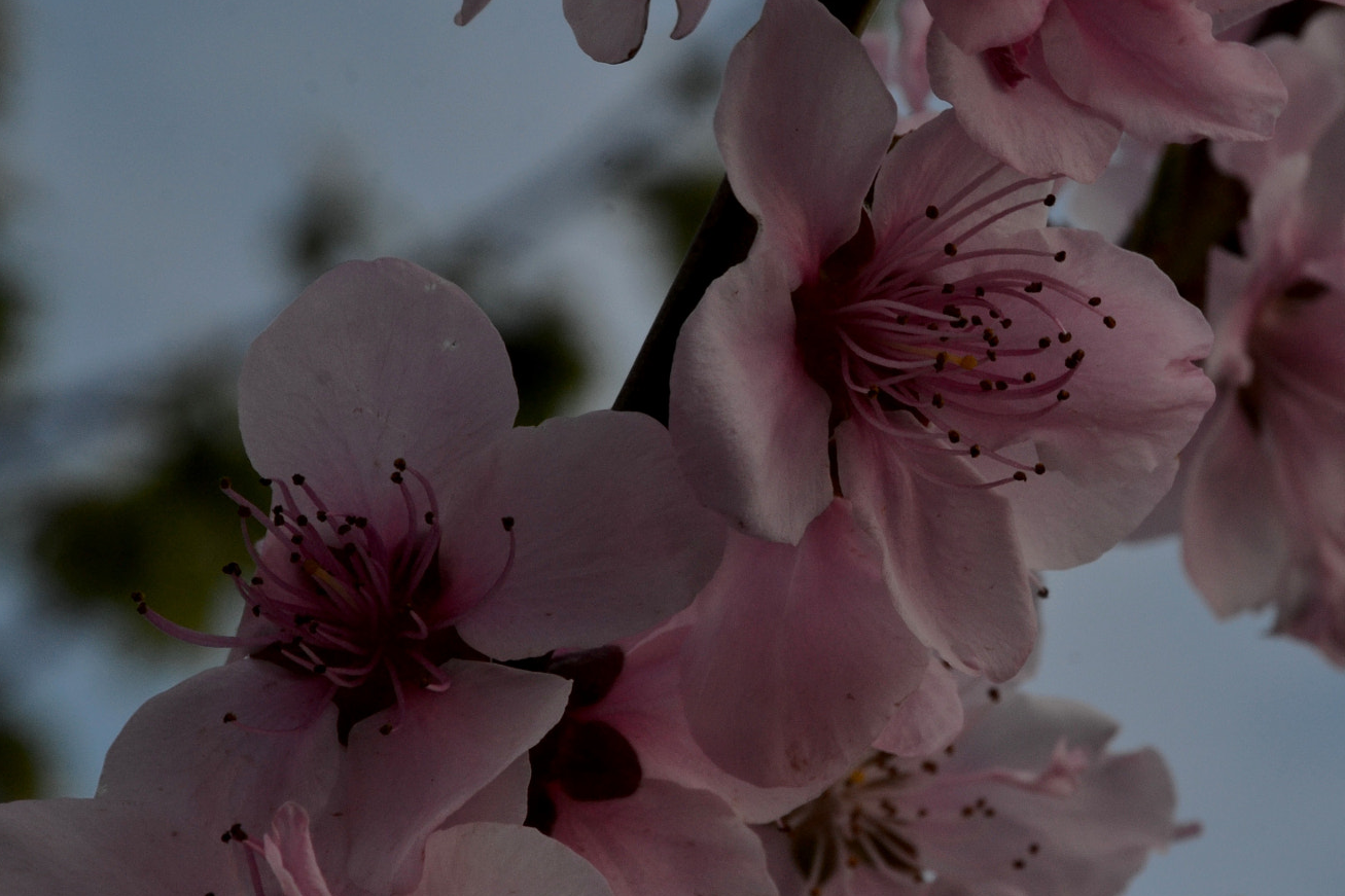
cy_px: 369
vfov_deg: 4.2
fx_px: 12289
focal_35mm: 329
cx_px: 925
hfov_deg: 6.3
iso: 200
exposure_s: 1/60
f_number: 22
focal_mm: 140
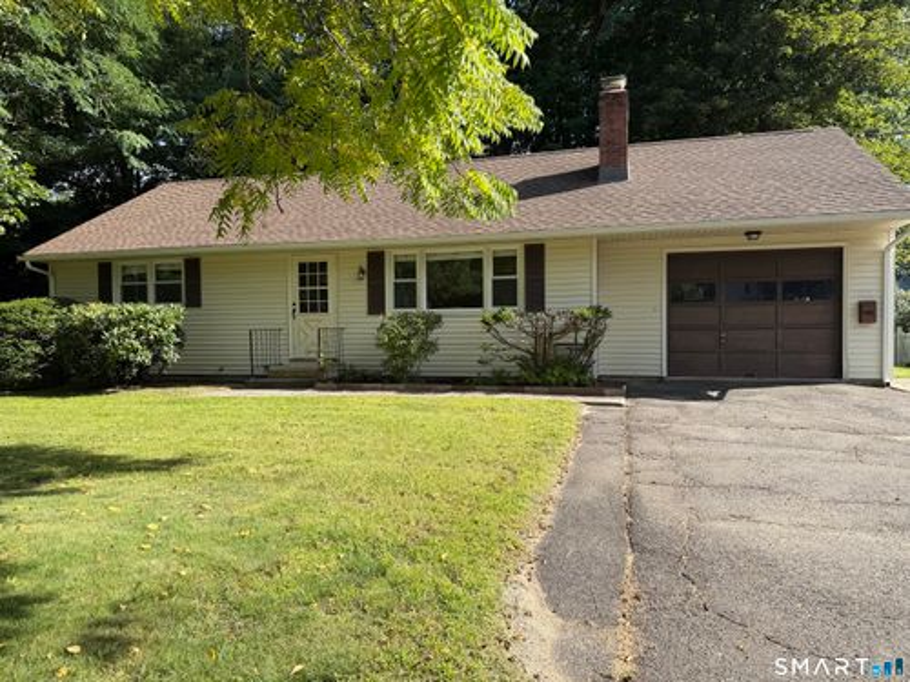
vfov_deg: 56.8
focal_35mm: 24
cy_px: 341
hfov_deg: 71.6
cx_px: 455
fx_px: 631
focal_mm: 6.76
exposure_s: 1/2000
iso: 80
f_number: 1.78
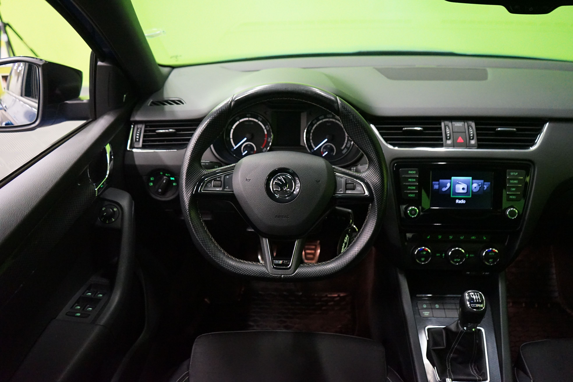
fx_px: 462
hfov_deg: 63.7
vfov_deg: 45.0
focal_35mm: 29
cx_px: 286
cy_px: 191
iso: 6400
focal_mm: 29
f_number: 3.5
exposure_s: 1/40
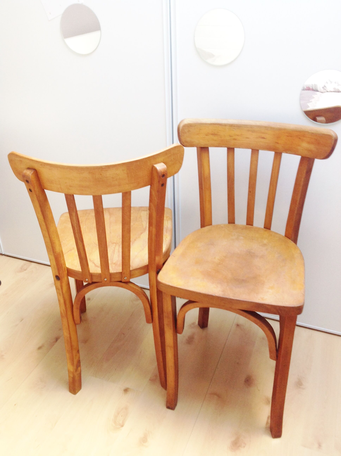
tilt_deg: -29.4
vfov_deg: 52.7
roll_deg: +2.8
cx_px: 170
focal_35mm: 35
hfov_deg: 40.6
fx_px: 461
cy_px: 228
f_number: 2.4
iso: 64
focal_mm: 4.28
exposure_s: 1/15
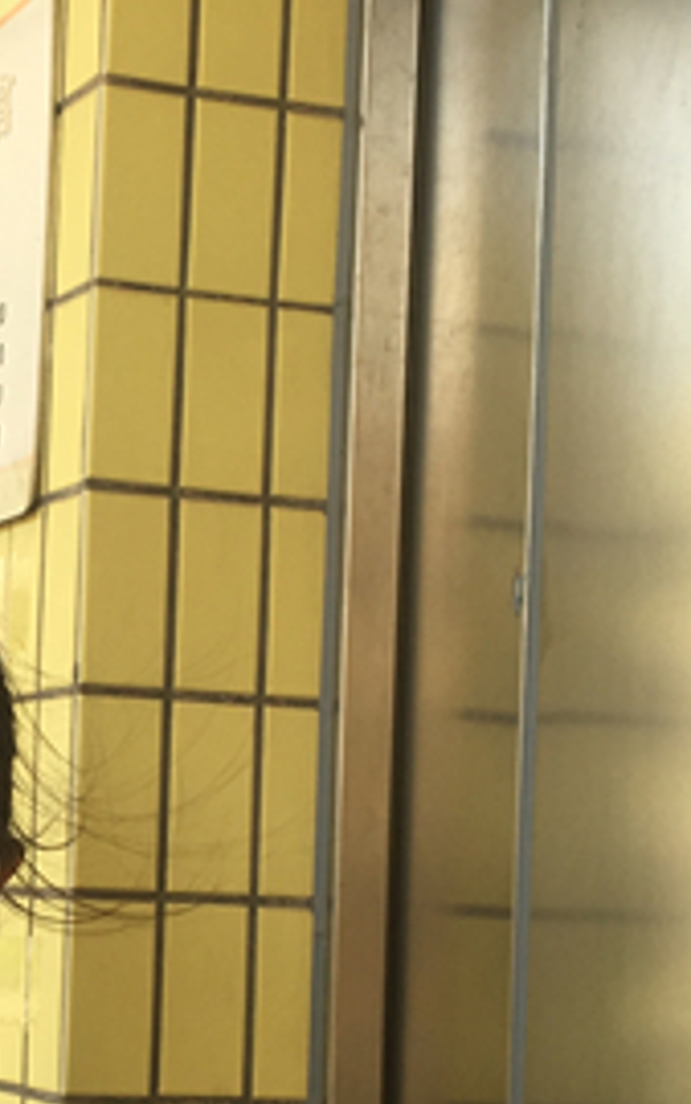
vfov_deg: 22.6
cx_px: -102
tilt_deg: +2.4
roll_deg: -2.4
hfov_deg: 14.0
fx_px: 2739
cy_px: 787
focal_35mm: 91
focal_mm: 4.15
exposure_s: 1/306
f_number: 2.2
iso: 25
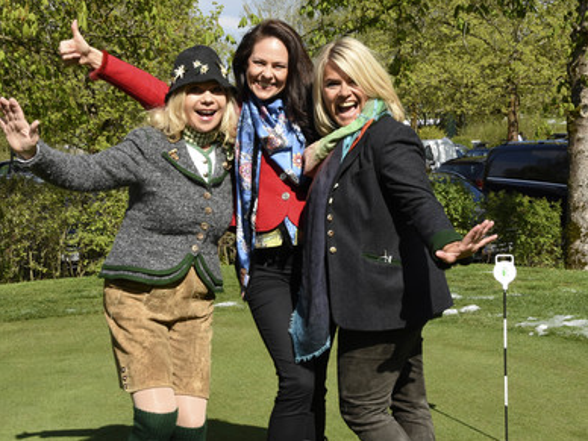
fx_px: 1138
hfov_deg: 28.9
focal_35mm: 67
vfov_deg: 21.9
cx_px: 254
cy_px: 217
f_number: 22
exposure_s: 1/160
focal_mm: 40
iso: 500
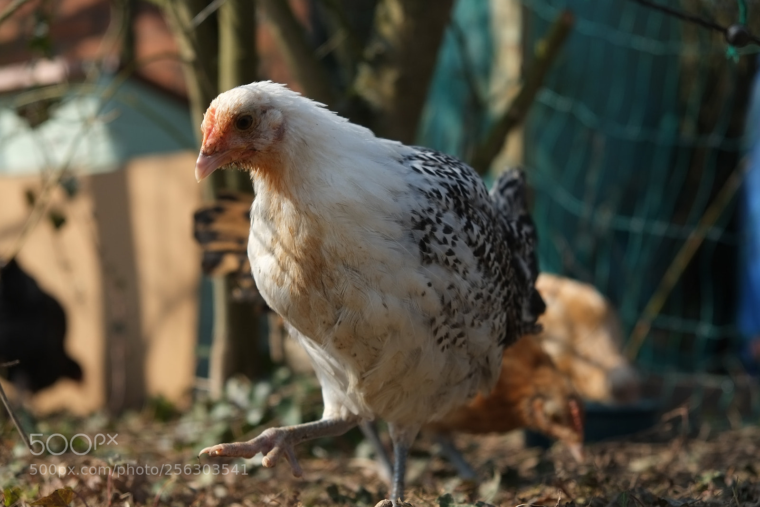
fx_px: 1667
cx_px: 380
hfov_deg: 25.7
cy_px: 254
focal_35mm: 79
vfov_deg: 17.3
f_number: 4
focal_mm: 52.7
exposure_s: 1/1000
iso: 200
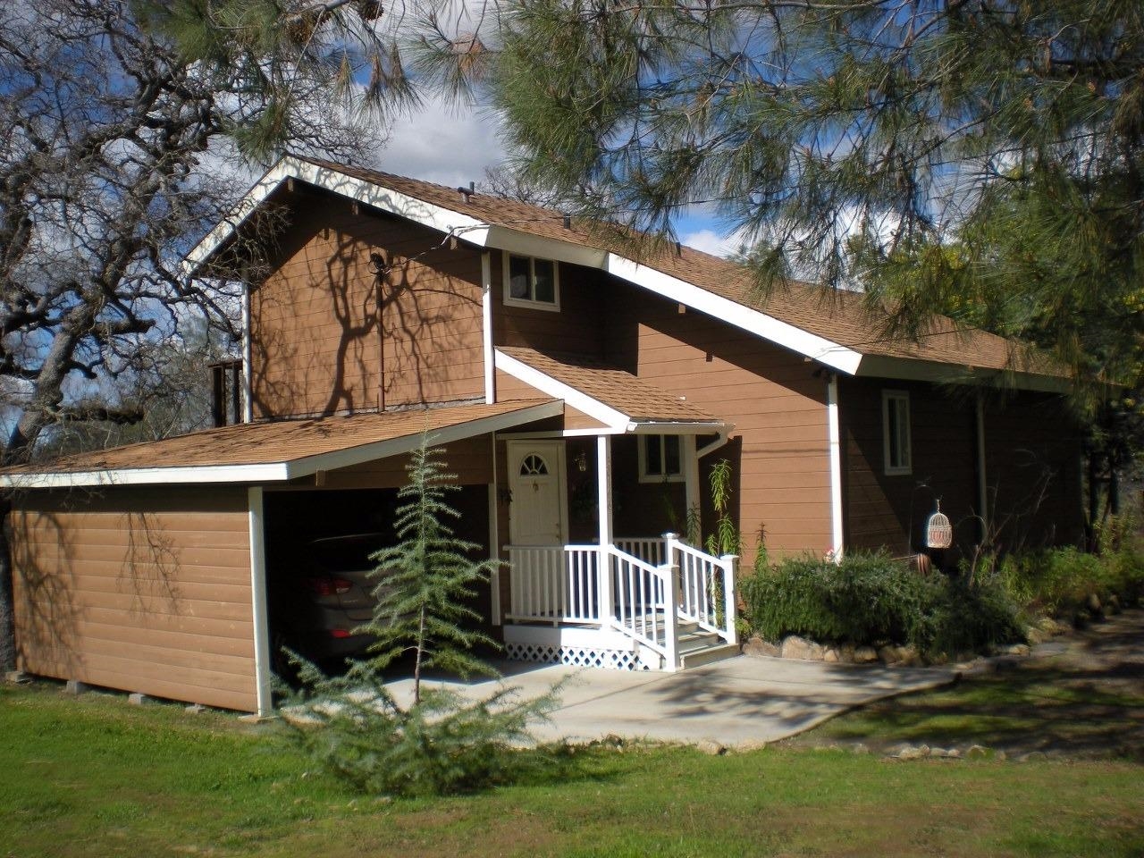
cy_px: 429
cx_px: 572
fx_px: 1256
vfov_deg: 37.7
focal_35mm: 38
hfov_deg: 49.0
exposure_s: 1/554
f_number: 4.6
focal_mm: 6.3
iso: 64
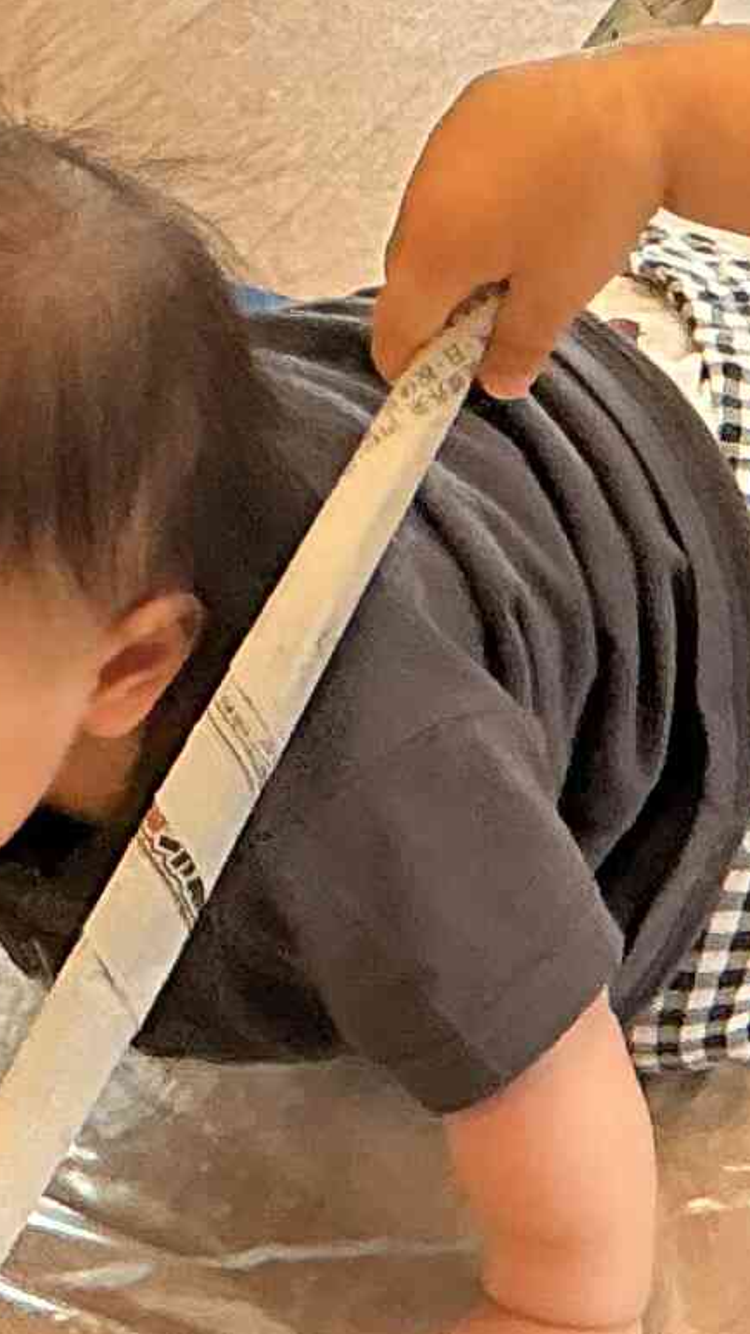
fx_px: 5836
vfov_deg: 12.8
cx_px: 1548
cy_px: -133
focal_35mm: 165
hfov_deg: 7.1
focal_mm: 3
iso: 20
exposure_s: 1/177
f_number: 1.8
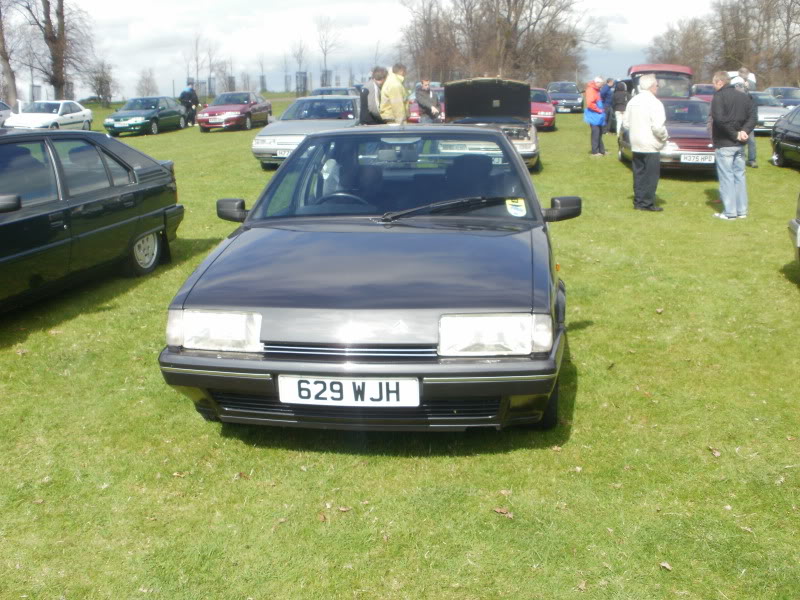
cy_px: 300
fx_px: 832
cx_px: 400
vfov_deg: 39.7
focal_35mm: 36
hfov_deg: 51.4
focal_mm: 6.3
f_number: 5.6
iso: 100
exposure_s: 1/250
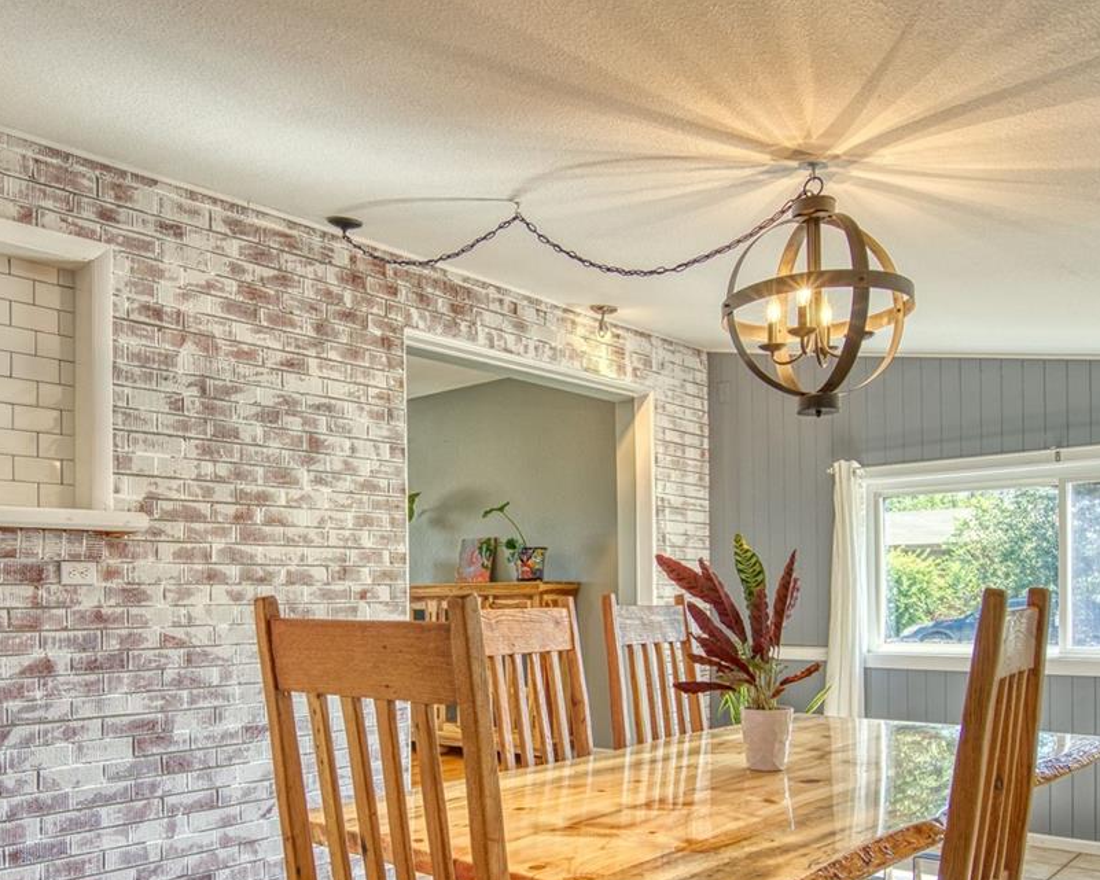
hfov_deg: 58.2
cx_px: 433
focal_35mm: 30
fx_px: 977
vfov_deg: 47.4
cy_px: 618
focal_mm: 16
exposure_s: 1/100
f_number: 4
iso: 500
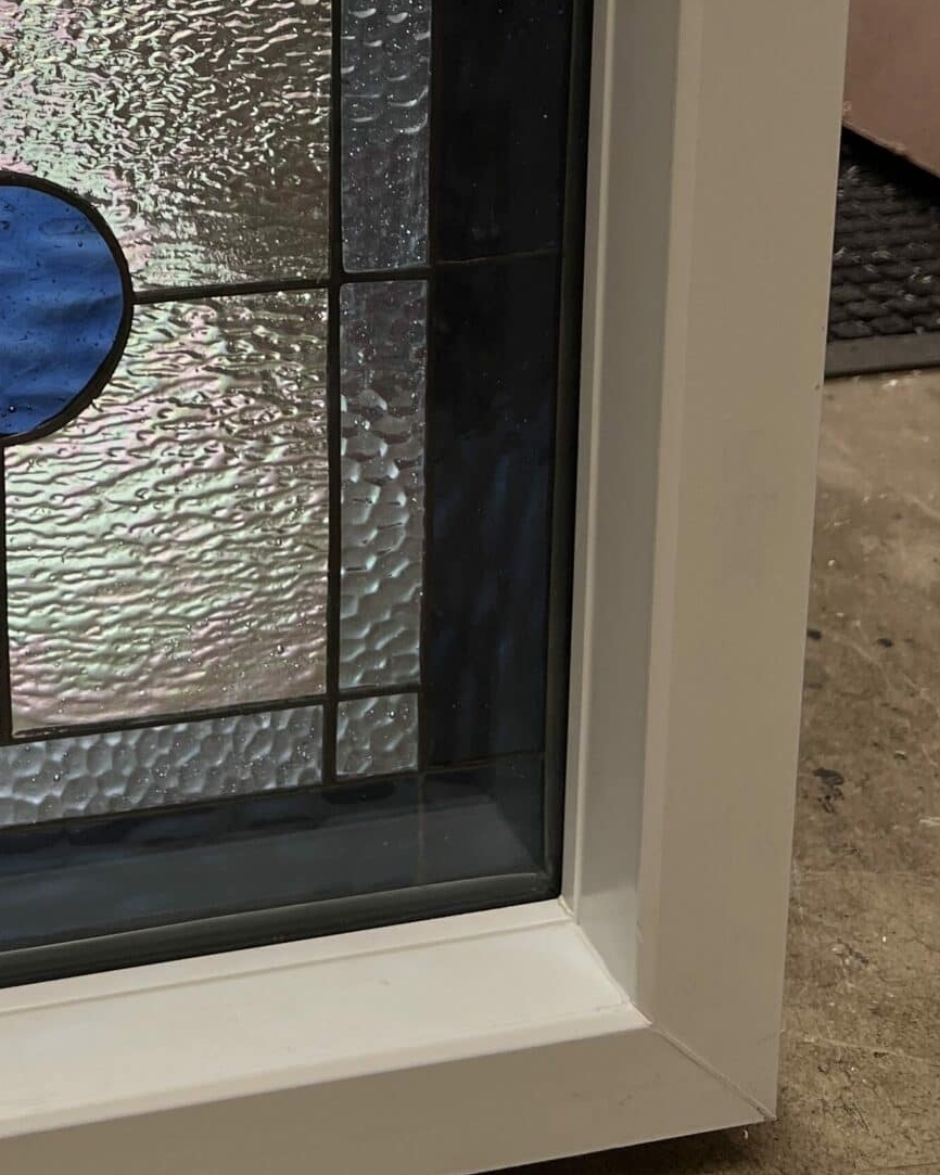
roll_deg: +1.4
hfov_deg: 24.1
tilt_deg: -13.8
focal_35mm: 60
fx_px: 2087
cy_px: -3
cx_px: -25
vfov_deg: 29.4
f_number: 1.5
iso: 50
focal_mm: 5.7
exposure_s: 1/859
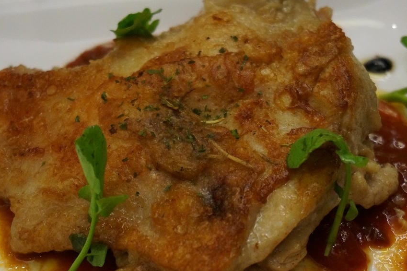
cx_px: 214
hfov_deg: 19.3
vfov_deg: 12.9
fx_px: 1198
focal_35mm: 106
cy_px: 176
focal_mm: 50
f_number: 5.6
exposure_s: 1/160
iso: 3200
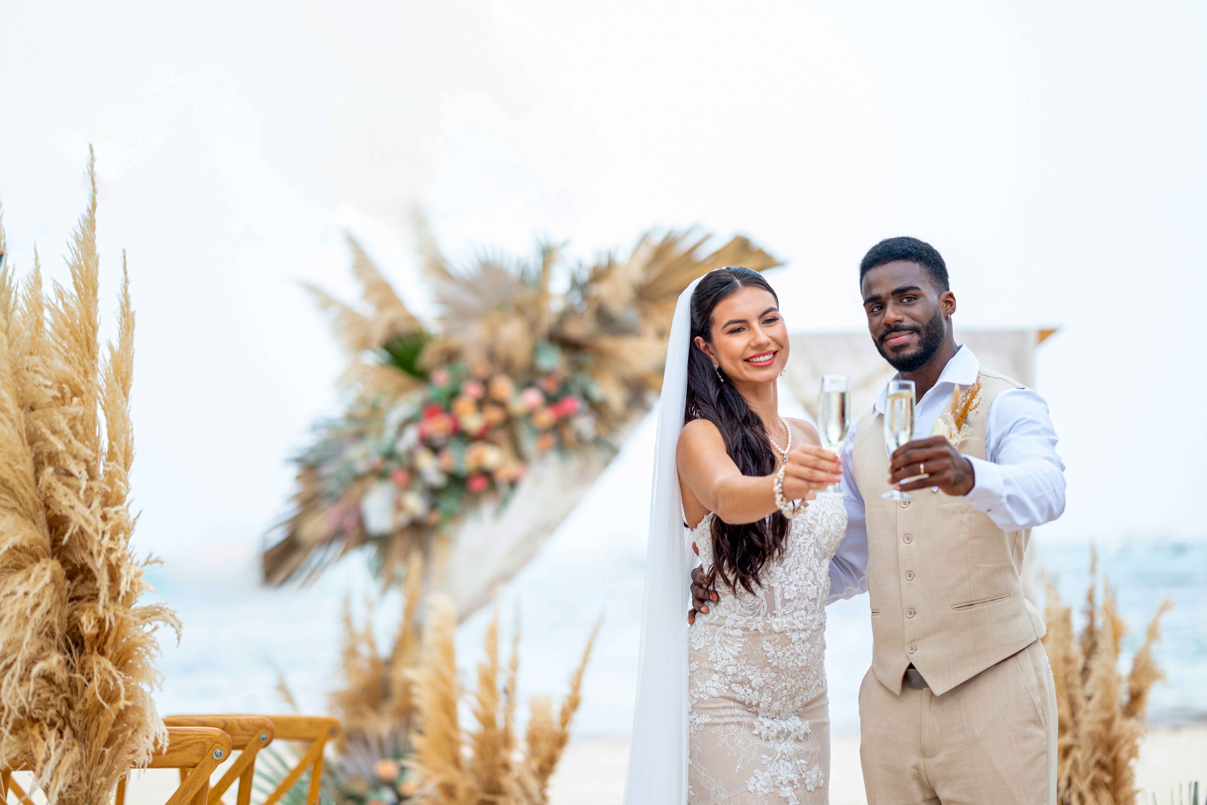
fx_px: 2851
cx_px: 604
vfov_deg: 16.1
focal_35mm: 85
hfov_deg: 23.9
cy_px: 402
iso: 160
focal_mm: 85
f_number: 2
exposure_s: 1/800
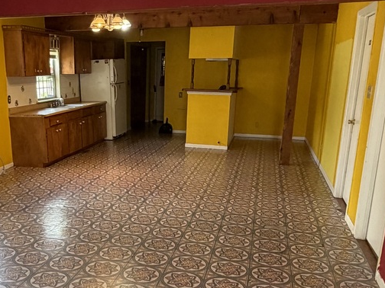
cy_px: 190
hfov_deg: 46.0
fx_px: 445
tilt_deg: -14.0
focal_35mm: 40
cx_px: 124
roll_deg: +0.4
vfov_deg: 35.6
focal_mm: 2.22
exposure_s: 1/60
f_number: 2.2
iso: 200
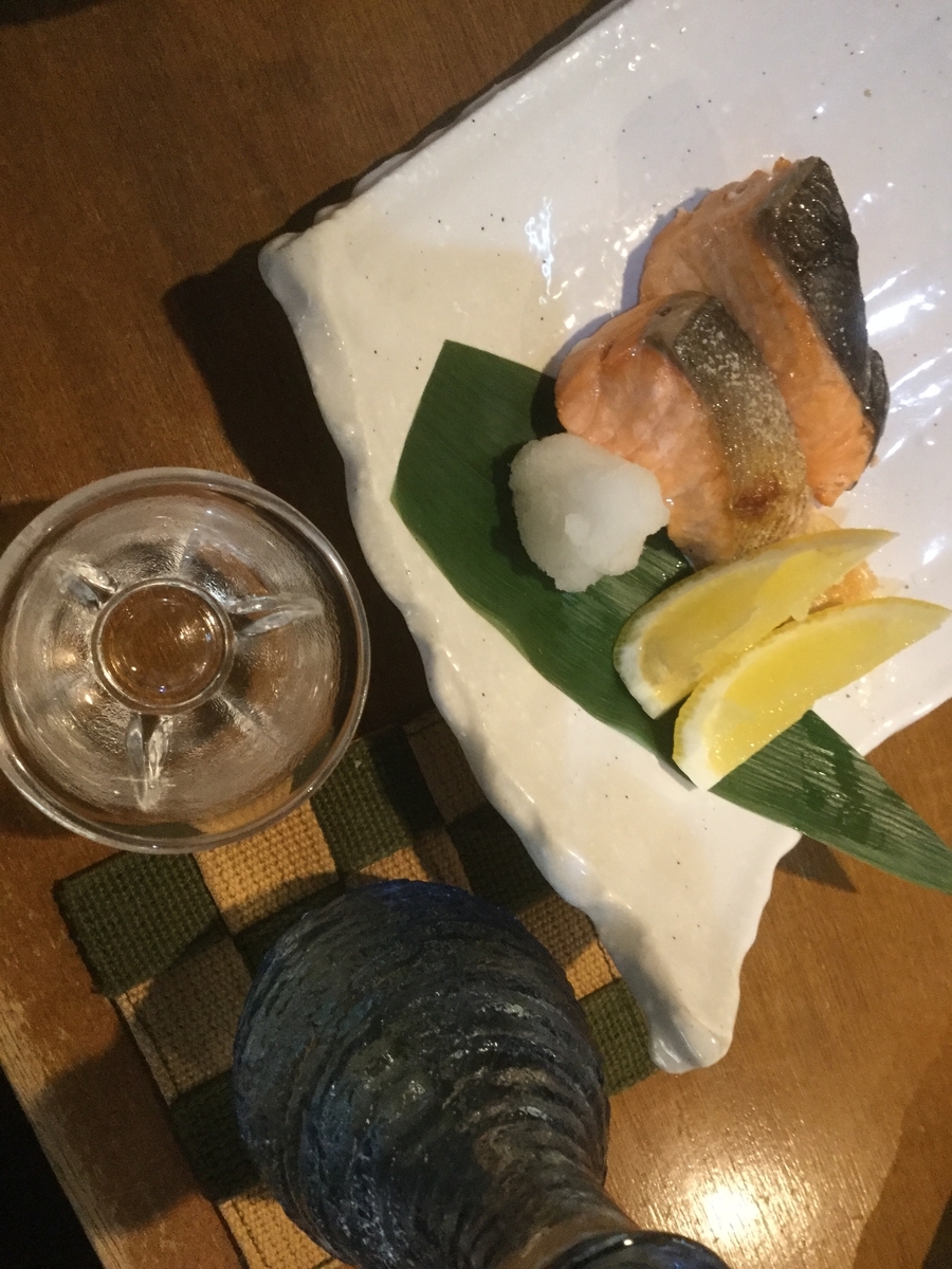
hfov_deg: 45.4
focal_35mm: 31
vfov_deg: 58.4
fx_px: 1137
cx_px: 476
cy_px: 634
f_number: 2.4
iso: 250
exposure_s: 1/24
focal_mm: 3.3
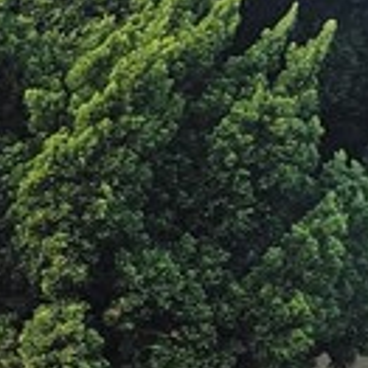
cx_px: -562
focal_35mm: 159
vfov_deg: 10.9
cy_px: 351
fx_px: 1912
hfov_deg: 9.6
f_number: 1.7
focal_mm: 6.3
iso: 12
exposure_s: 1/120
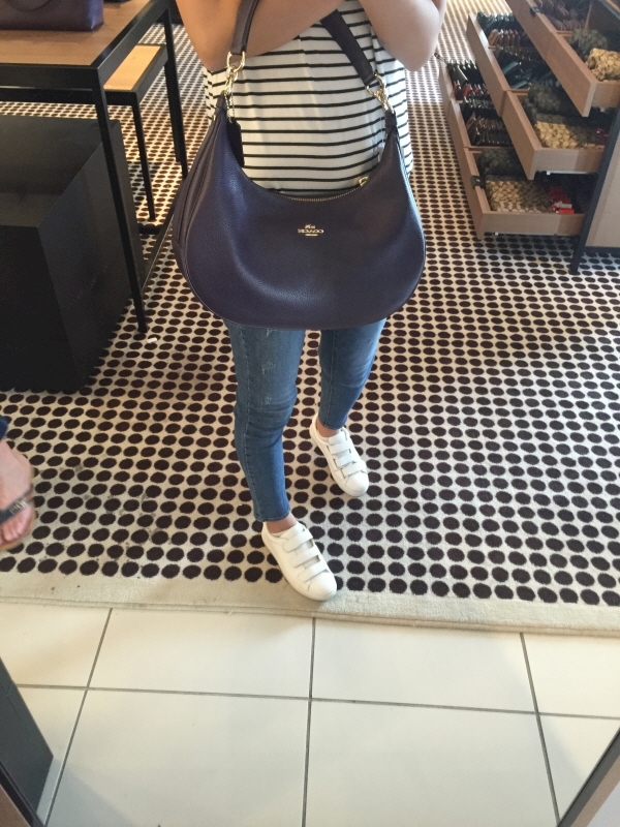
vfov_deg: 61.7
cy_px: 414
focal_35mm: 29
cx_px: 310
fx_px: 693
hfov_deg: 48.2
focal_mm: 4.15
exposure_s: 1/30
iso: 160
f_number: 2.2
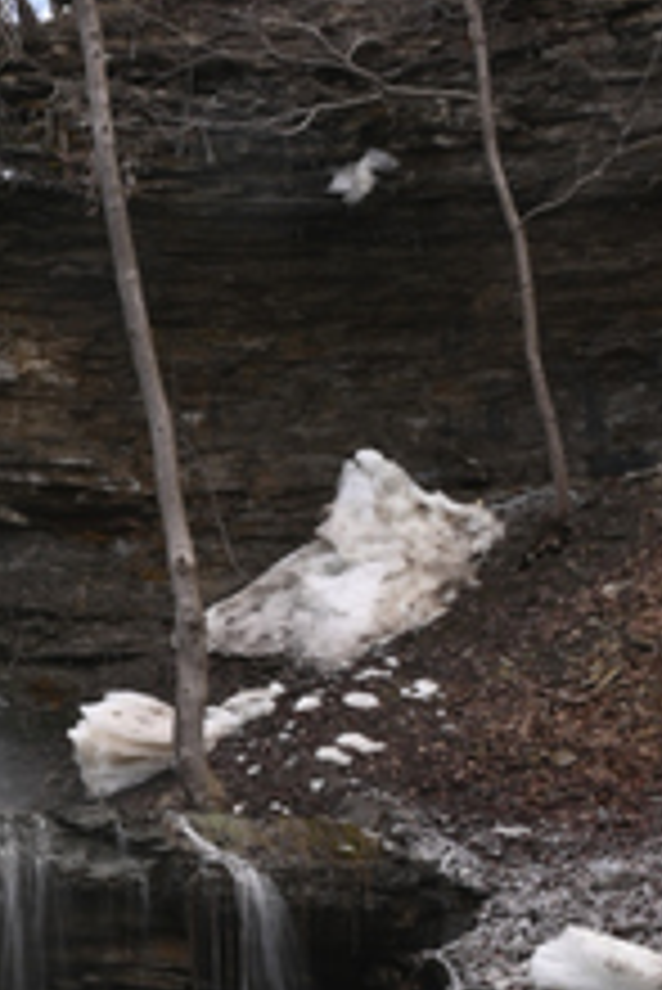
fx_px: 3022
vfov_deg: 18.4
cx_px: -297
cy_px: 796
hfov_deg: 12.0
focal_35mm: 110
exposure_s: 1/5
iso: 100
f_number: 25
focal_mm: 21
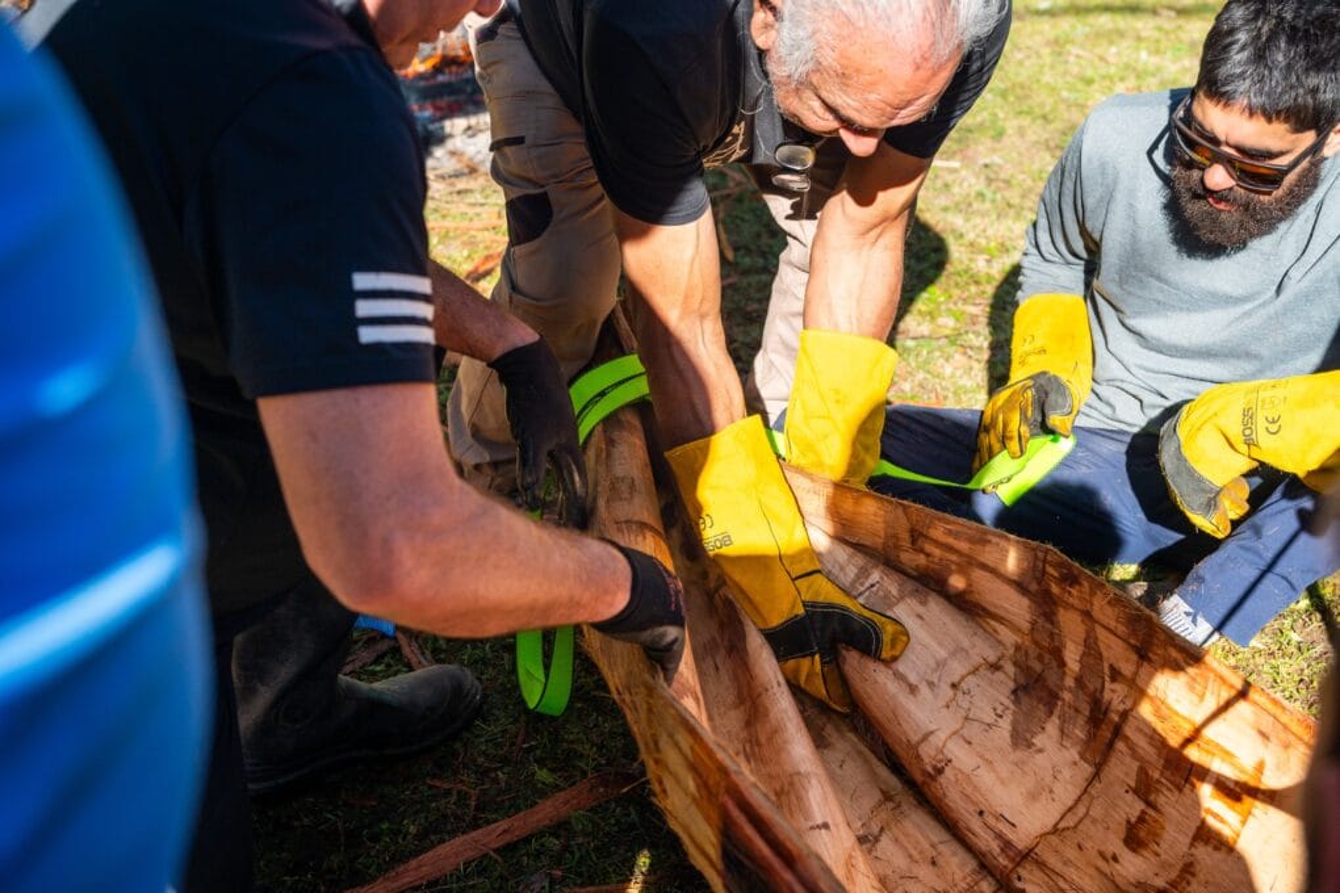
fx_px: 1638
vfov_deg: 30.5
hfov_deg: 44.5
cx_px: 670
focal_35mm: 44
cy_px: 446
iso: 400
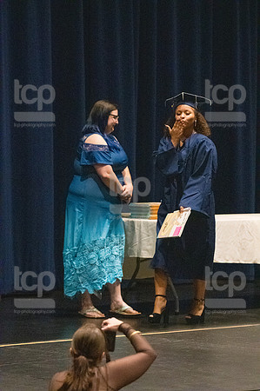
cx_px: 130
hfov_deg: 7.6
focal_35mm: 180
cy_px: 196
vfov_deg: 11.4
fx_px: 1954
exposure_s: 1/400
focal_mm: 120
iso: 10000
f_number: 3.2
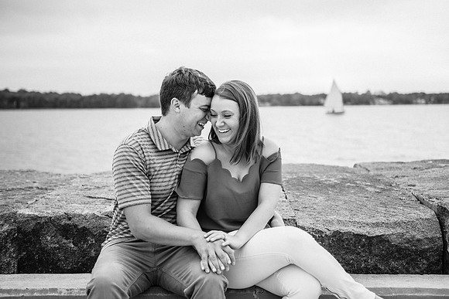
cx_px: 225
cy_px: 136
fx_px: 670
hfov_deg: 37.0
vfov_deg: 25.2
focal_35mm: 54
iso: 100
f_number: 2.8
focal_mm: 48
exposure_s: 1/800
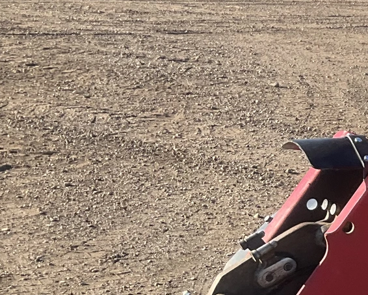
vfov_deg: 15.0
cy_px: 320
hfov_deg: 16.5
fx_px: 1089
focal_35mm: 100
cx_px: 635
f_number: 1.8
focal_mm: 3
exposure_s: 1/580
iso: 25
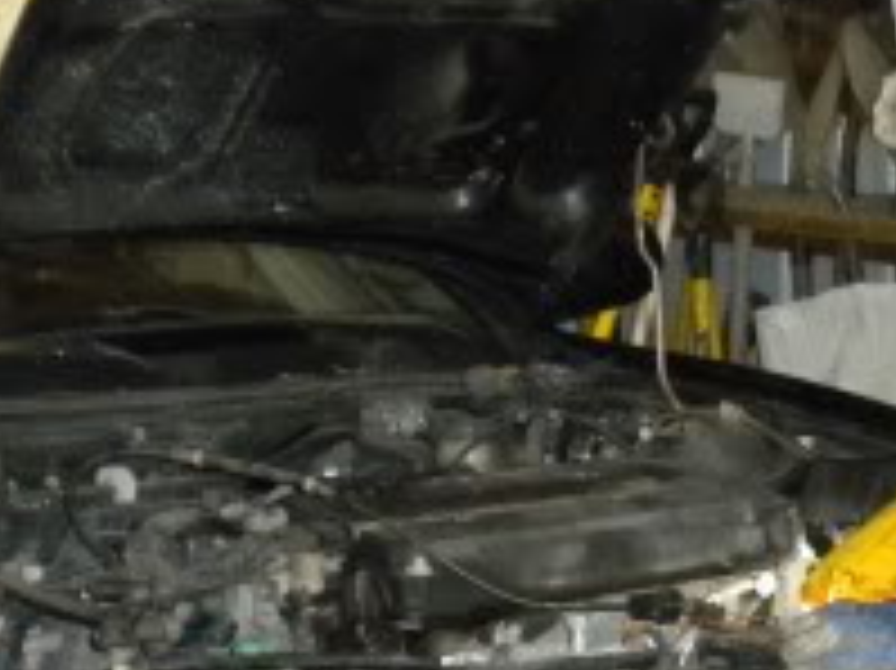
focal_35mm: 119
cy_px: 616
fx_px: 3078
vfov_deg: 12.3
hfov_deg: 16.4
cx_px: 756
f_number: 3.5
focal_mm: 6.6
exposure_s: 1/30
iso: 400
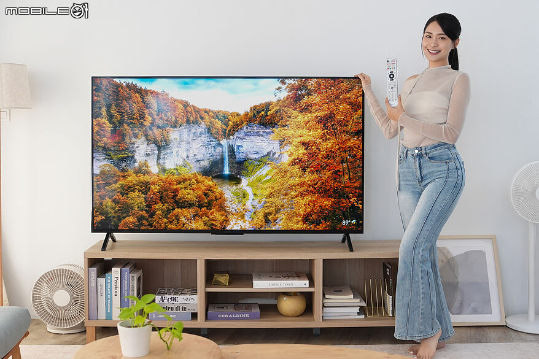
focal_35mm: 45
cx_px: 270
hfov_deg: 43.6
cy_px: 180
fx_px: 674
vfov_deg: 29.9
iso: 400
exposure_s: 1/125
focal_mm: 30
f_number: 2.8
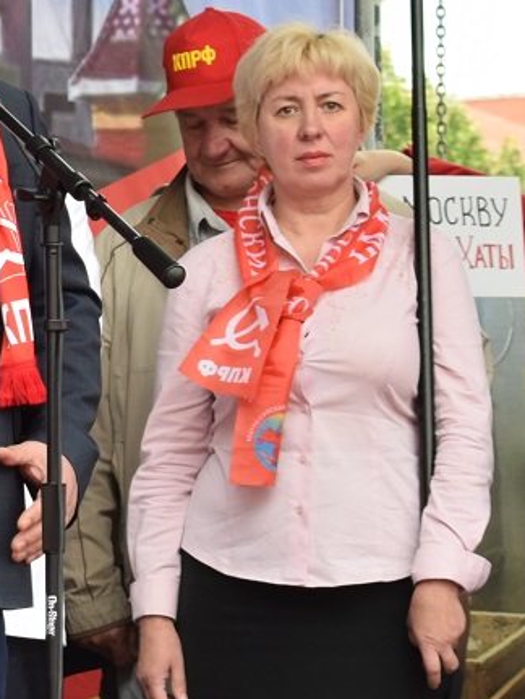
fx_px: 6684
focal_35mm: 331
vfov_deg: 6.0
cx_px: -194
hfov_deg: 4.5
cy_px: 234
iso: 400
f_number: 6.3
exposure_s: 1/160
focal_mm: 55
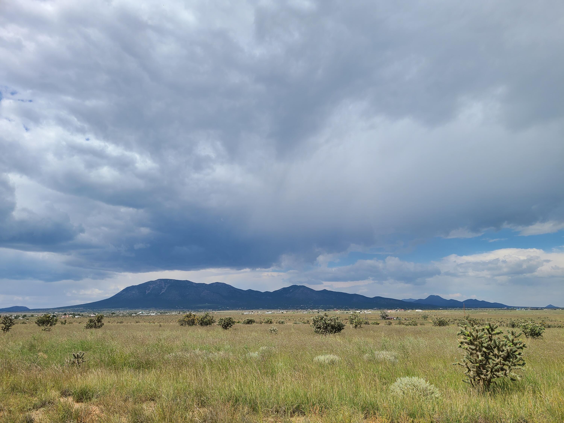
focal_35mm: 26
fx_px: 424
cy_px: 212
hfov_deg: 67.3
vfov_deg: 53.1
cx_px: 282
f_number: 1.8
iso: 40
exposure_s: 1/3446
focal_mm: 5.4
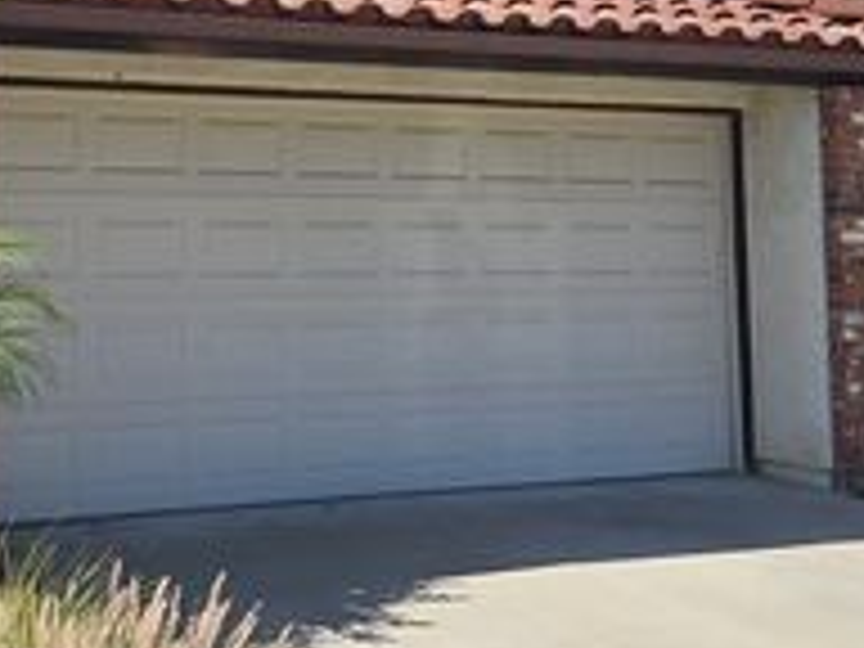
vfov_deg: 24.0
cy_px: 124
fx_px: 1498
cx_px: 171
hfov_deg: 31.3
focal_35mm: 60
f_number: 1.8
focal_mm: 5.4
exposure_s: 1/1354
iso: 25
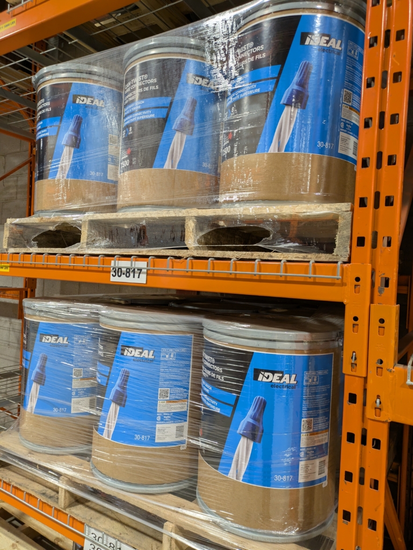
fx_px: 397
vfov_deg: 69.4
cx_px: 206
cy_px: 275
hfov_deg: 54.9
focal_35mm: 25
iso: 165
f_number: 1.89
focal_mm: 5.43
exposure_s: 1/60
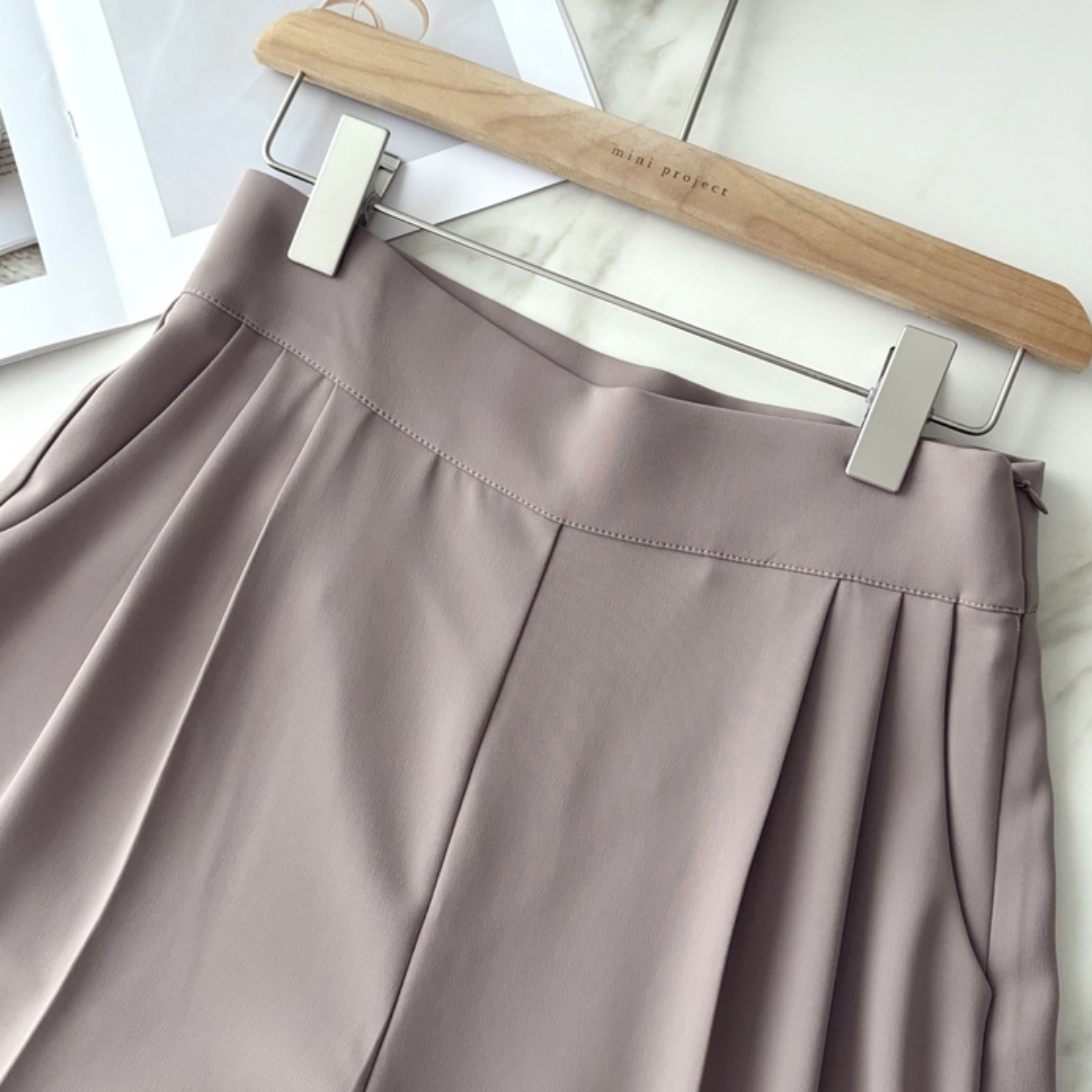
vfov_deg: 49.6
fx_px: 1178
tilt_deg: -79.1
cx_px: 584
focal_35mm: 33
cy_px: 632
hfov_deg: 49.7
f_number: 1.6
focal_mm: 5.96
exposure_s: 1/60
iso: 200
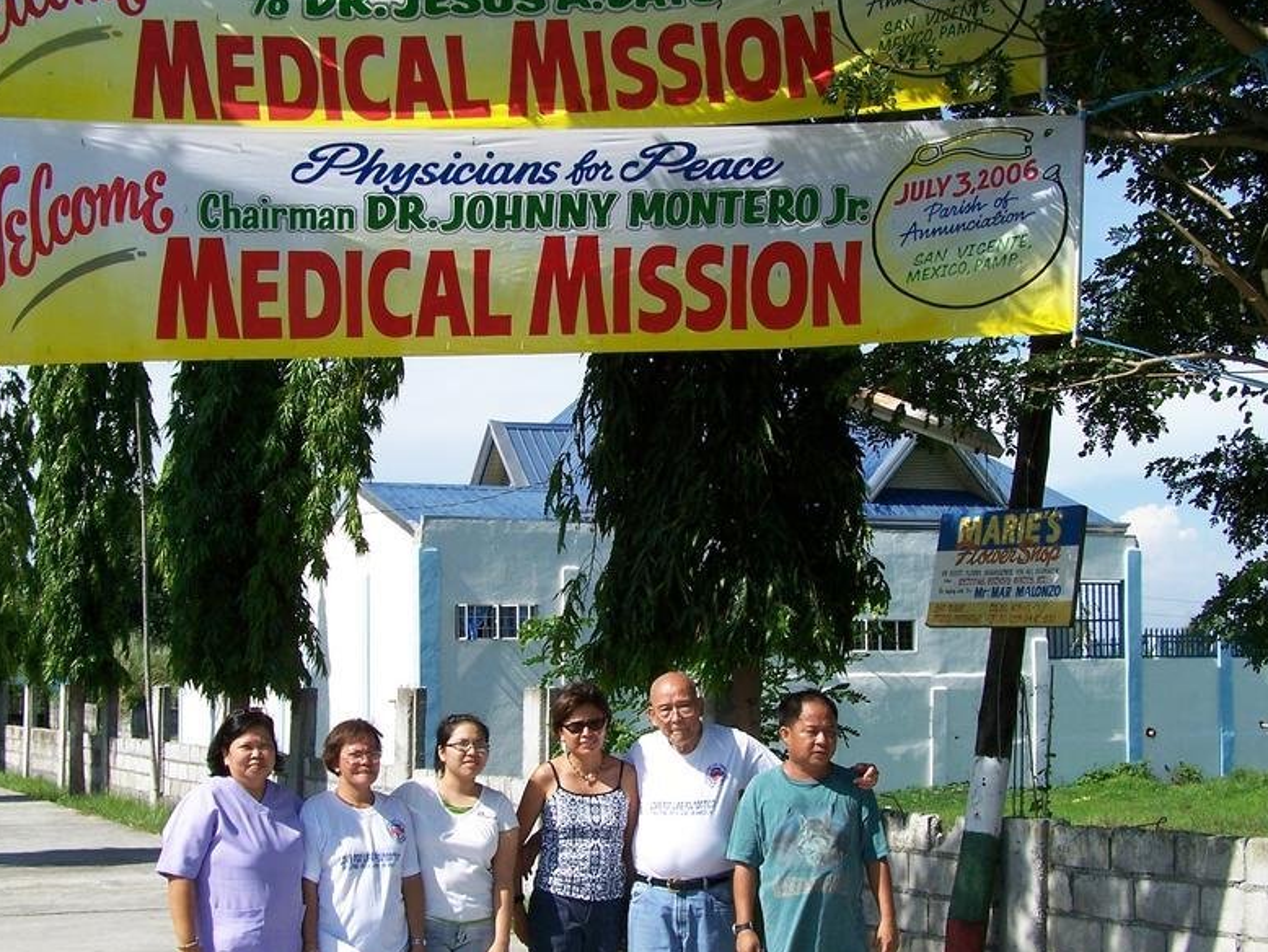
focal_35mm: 50
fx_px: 1832
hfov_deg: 38.2
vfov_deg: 29.1
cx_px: 616
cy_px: 503
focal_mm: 6.3
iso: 80
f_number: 4
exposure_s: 1/800
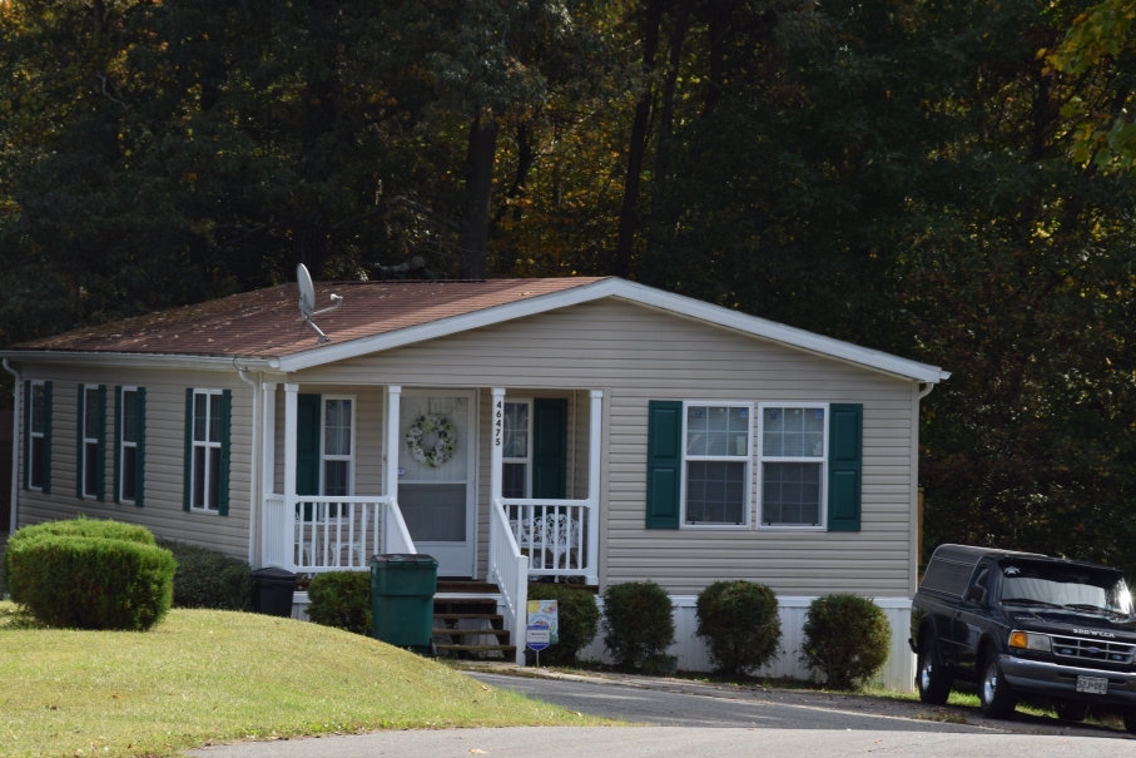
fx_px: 6785
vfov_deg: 6.4
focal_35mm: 215
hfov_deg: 9.6
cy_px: 409
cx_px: 597
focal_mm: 130
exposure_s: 1/125
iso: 100
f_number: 11
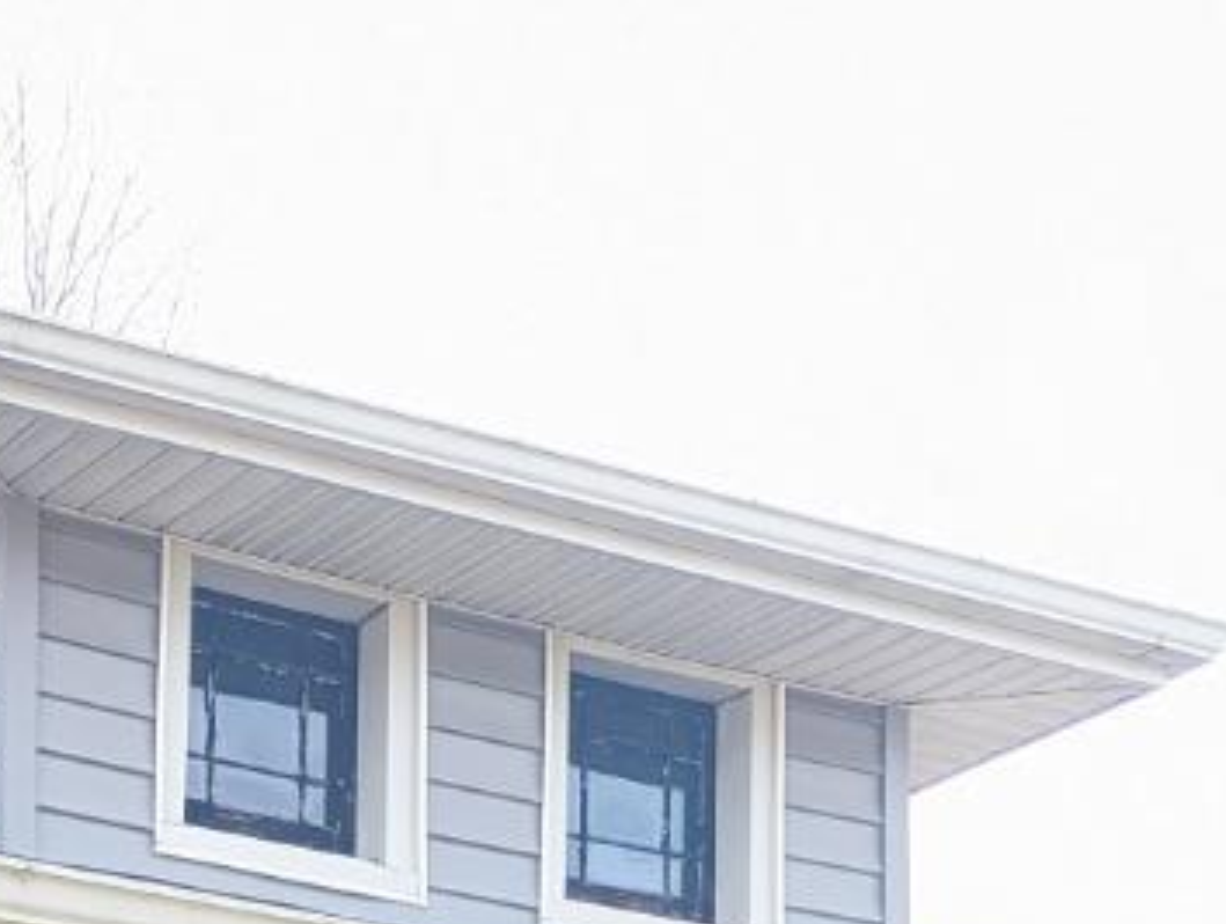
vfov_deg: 12.7
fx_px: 3619
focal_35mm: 102
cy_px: 1874
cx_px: 167
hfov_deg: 19.0
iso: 47
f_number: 1.85
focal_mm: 6.81
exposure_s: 1/301
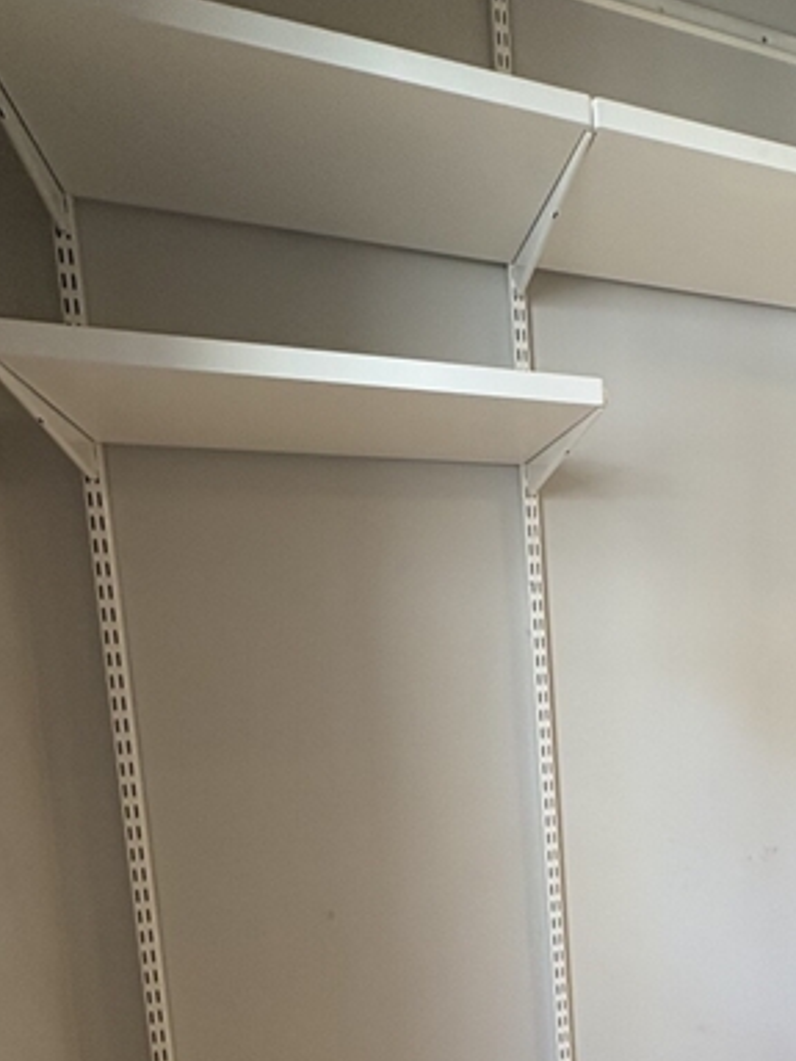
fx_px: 858
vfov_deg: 61.5
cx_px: 735
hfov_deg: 44.6
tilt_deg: -4.2
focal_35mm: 28
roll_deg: +0.8
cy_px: 727
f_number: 2.2
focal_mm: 2.22
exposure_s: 1/120
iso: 200
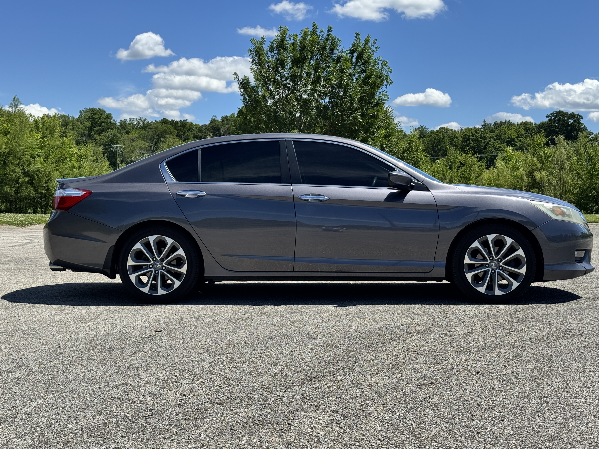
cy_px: 224
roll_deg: -0.5
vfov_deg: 30.3
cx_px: 300
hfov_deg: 39.7
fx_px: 831
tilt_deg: -2.4
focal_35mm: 48
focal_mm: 6.76
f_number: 1.78
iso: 64
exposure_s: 1/4310
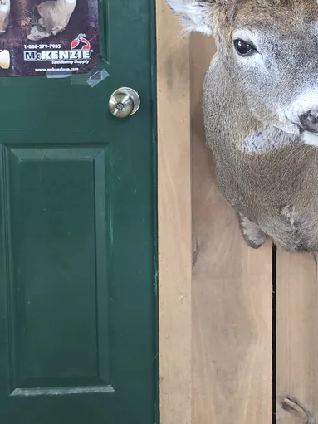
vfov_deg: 30.9
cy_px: 54
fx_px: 735
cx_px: 303
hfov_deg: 23.6
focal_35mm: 60
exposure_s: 1/60
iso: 640
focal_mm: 6.3
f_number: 1.7
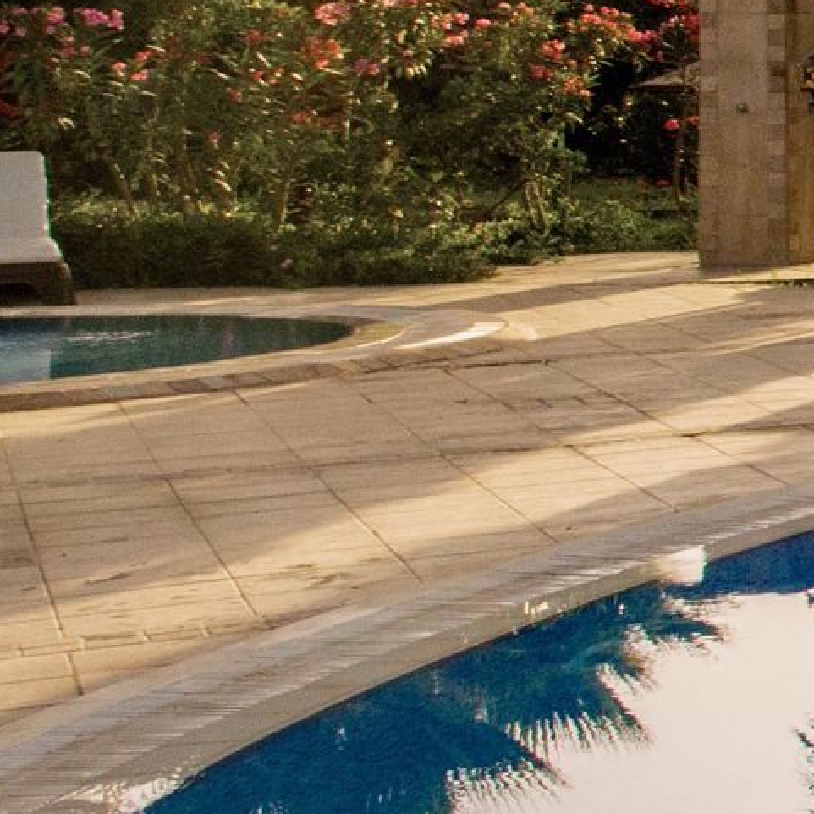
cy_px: 137
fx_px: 2421
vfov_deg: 18.9
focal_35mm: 91
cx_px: 2987
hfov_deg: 9.1
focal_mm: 14
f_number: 13
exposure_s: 1/400
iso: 1250
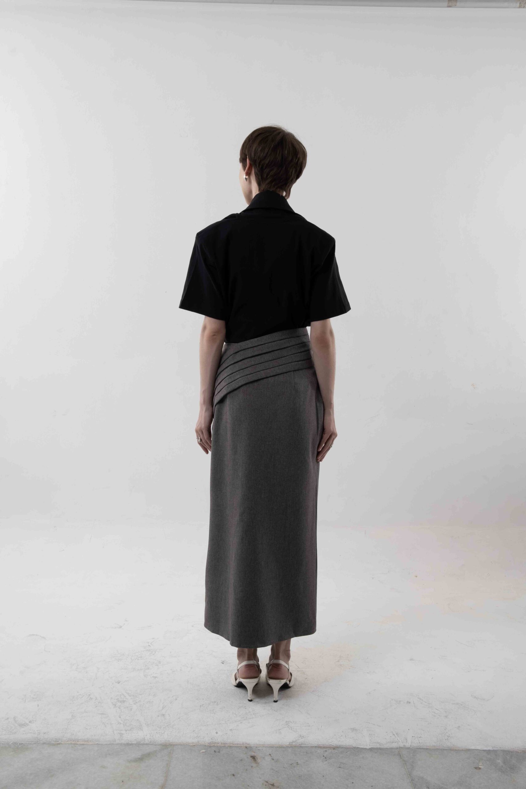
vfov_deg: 54.4
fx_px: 767
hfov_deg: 37.9
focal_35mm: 35
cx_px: 263
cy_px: 394
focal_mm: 23
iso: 80
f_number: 13
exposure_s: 1/125
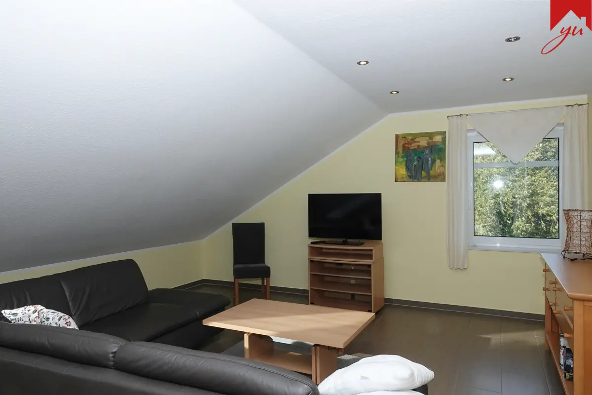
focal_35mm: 24
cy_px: 198
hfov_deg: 73.7
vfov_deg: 53.1
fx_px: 395
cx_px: 296
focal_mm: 8.8
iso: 500
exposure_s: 1/125
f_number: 8
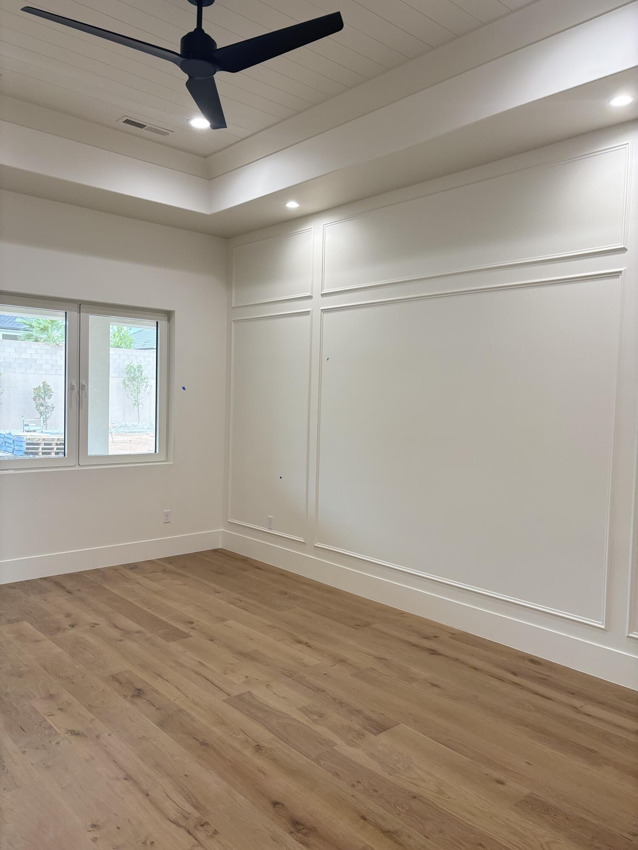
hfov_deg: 53.1
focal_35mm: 26
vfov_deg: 67.3
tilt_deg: -1.4
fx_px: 639
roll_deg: -1.6
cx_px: 319
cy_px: 425
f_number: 1.6
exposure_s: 1/120
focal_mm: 5.96
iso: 80
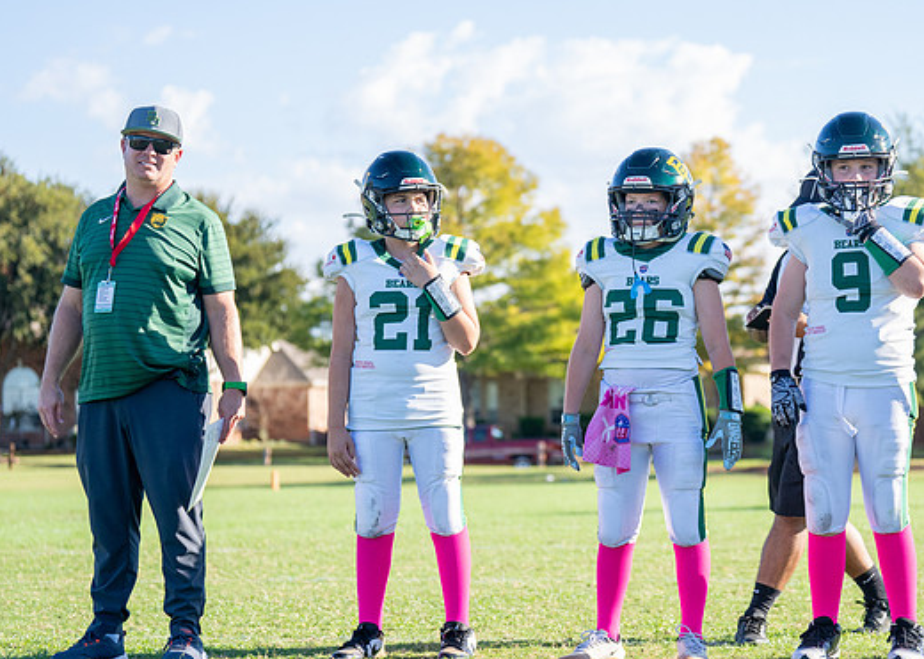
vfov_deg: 14.2
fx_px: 2649
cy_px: 349
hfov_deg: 19.7
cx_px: 585
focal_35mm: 101
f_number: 2.8
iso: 400
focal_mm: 70
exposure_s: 1/2500
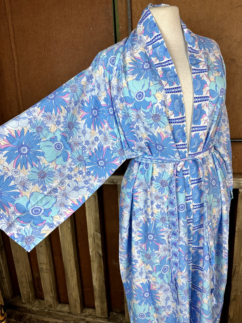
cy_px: 162
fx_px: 224
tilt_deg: -14.8
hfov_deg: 56.8
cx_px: 121
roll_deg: +3.5
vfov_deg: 71.6
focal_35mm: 24
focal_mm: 6.86
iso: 160
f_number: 1.78
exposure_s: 1/100
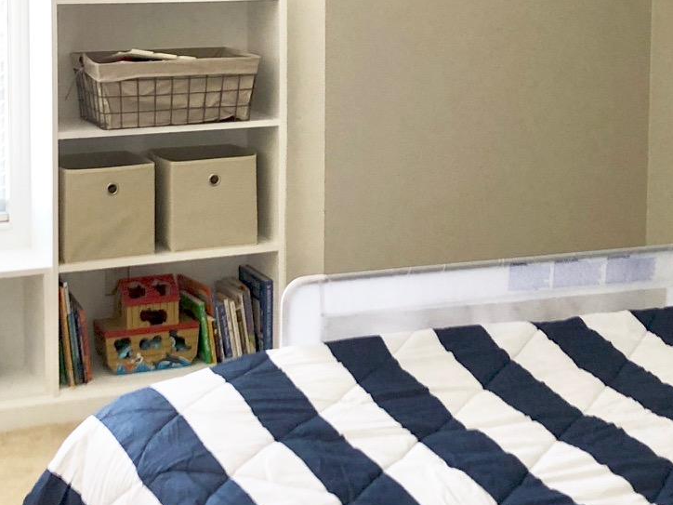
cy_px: 75
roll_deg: -1.0
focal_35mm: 78
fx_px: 1516
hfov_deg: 25.0
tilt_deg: -6.0
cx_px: 340
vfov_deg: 18.7
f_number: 1.8
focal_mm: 4
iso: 32
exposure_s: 1/24
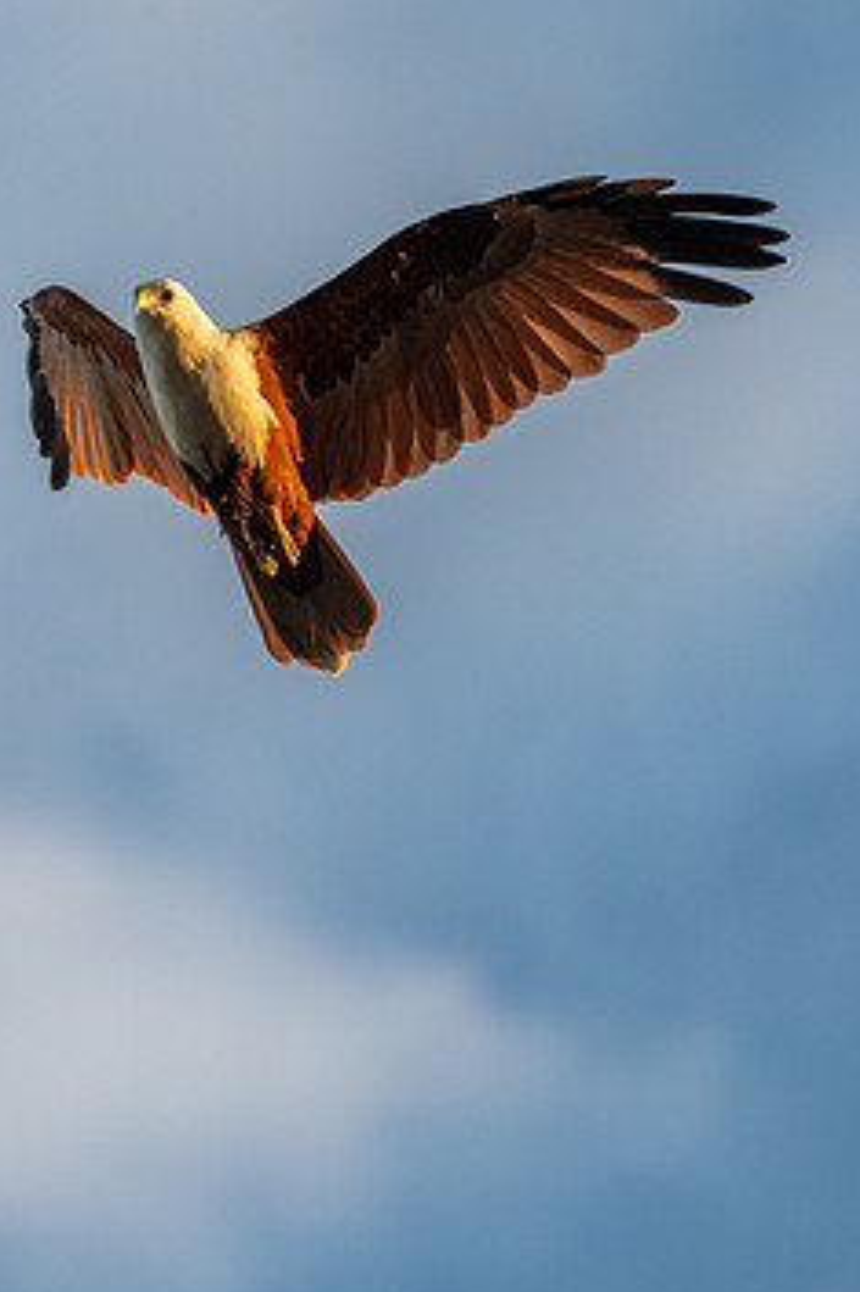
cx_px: 12
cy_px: 543
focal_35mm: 636
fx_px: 22811
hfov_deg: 2.2
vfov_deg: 3.2
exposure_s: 1/1600
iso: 800
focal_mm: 280
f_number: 5.6
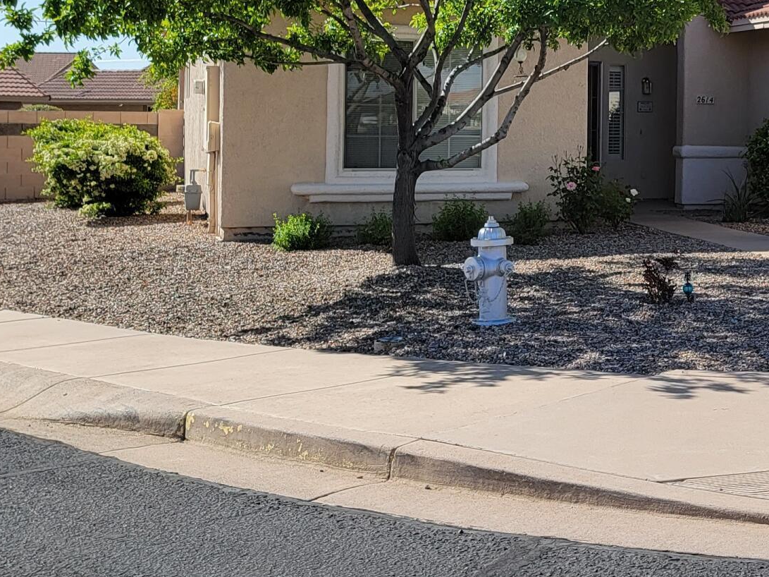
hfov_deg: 26.4
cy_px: 92
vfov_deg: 21.9
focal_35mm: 66
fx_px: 1466
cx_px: 903
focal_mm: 6.7
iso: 16
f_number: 1.8
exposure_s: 1/904
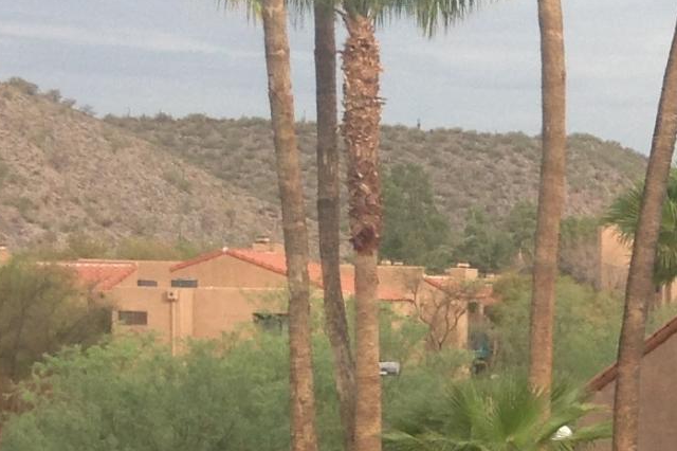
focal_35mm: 161
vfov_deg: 8.5
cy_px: 473
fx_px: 3026
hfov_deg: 12.1
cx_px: 1064
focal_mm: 4.12
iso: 64
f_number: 2.4
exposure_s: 1/577
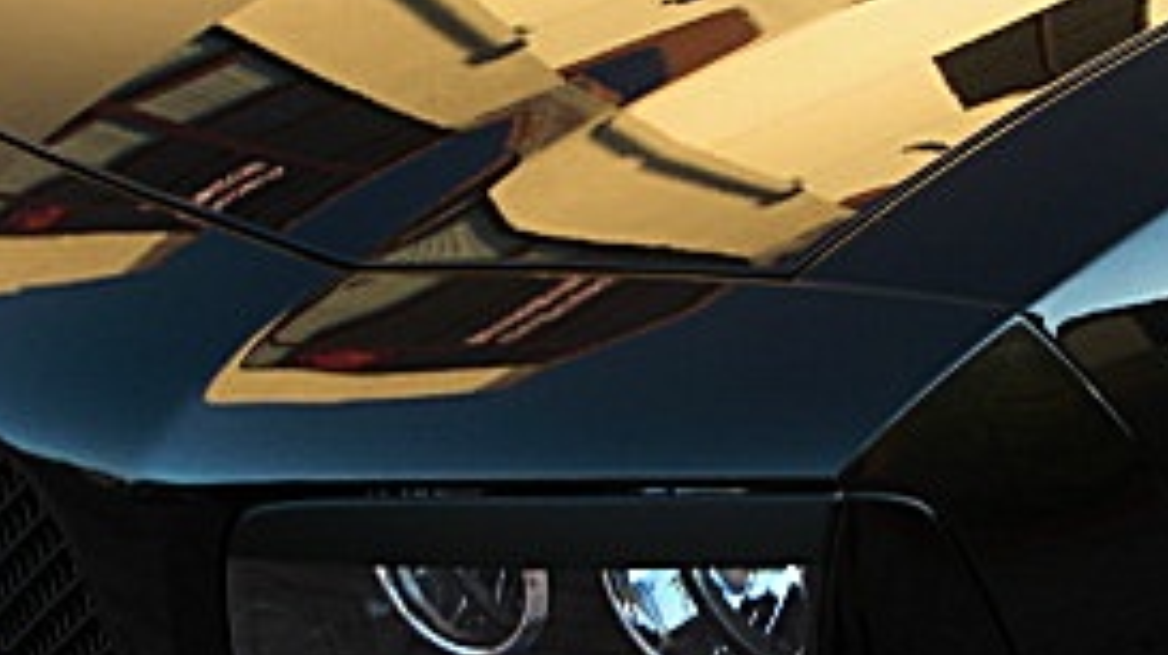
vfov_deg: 13.1
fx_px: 2847
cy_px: 338
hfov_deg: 23.1
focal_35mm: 92
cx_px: 783
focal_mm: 6.3
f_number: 2.8
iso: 50
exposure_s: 1/80
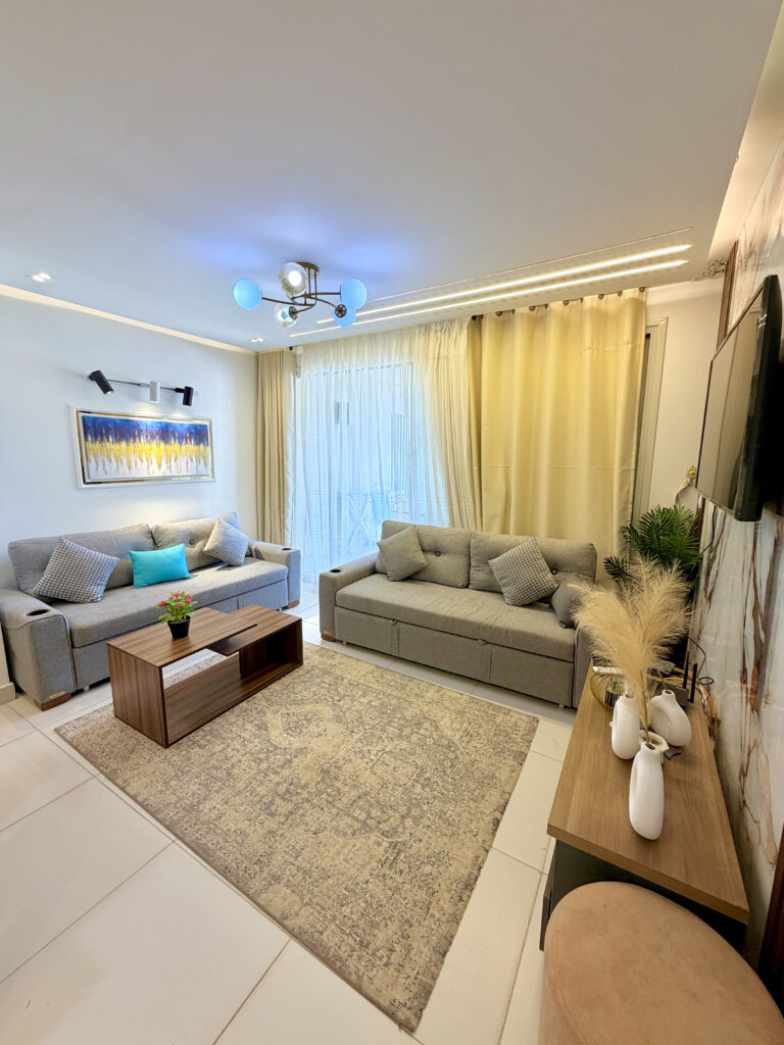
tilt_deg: -7.9
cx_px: 392
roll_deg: -0.4
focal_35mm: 14
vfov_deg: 102.1
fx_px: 423
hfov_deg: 85.7
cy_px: 522
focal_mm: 2.22
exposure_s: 1/100
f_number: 2.2
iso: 80
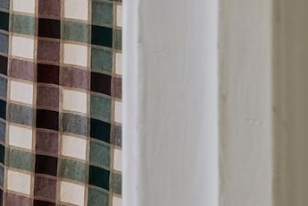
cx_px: -582
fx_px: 813
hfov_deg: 12.0
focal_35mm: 95
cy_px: -99
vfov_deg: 13.6
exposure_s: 1/5
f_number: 8
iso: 100
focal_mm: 16
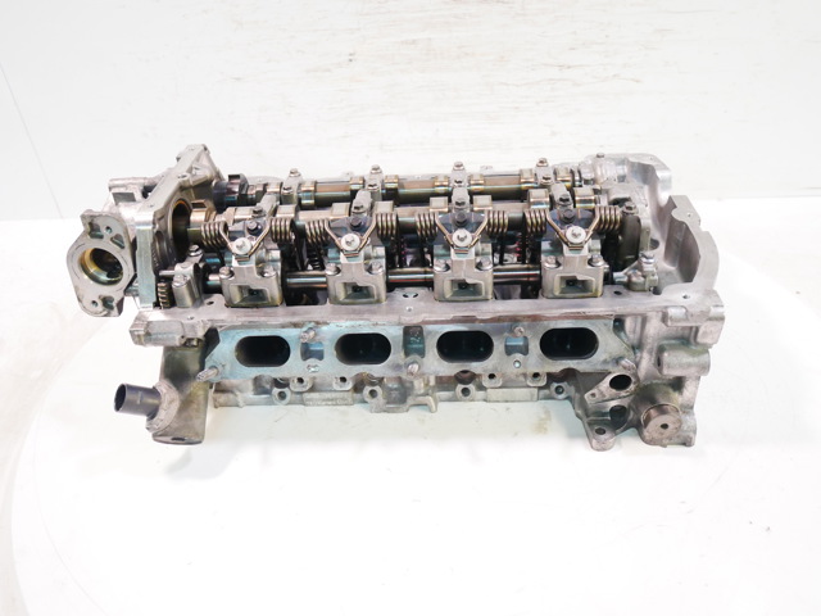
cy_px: 308
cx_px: 410
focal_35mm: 30
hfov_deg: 60.0
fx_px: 712
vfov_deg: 46.8
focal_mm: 15
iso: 1250
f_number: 3.8
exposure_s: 1/60
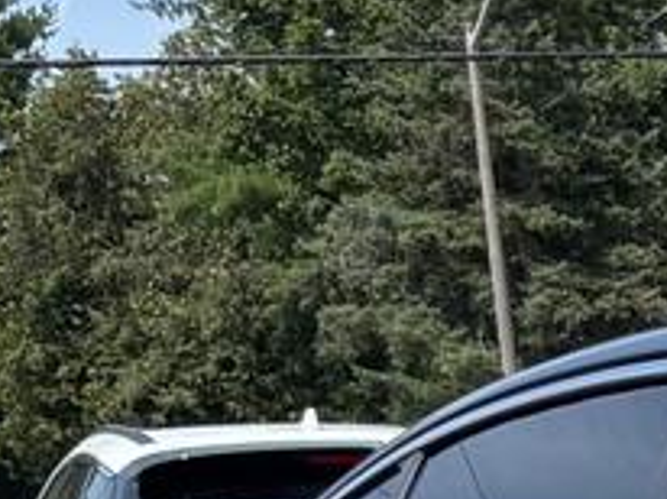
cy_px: 1393
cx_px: 2137
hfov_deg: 8.1
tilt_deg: -12.9
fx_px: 3888
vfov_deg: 6.8
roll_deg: +2.3
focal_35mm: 202
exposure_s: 1/2151
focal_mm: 5.96
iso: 50
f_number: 1.6
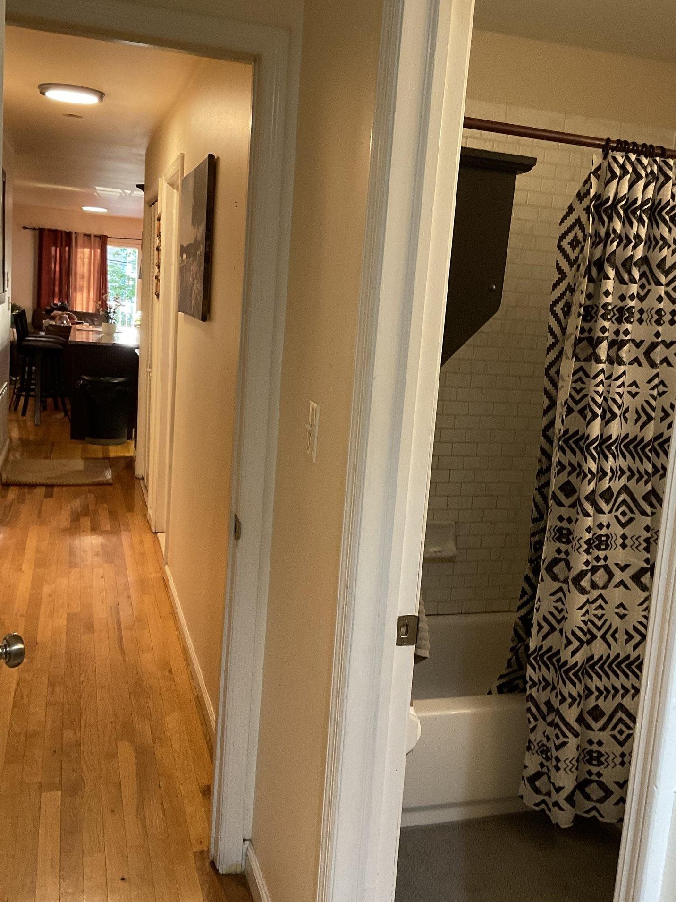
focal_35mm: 35
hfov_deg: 40.6
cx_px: 386
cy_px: 444
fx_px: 911
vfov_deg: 52.6
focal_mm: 3
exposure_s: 1/60
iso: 250
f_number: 1.8
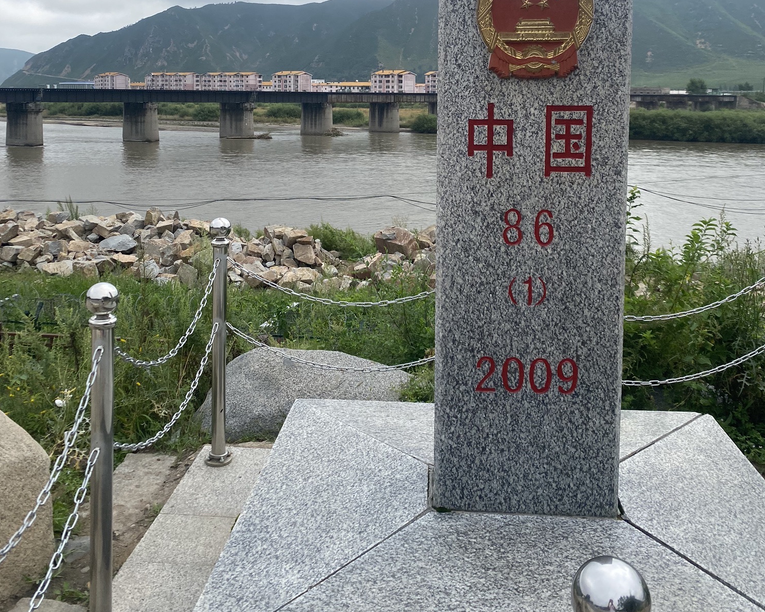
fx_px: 770
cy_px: 158
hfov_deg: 52.9
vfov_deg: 42.1
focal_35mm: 34
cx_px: 381
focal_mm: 4.25
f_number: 1.8
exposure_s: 1/2066
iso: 32
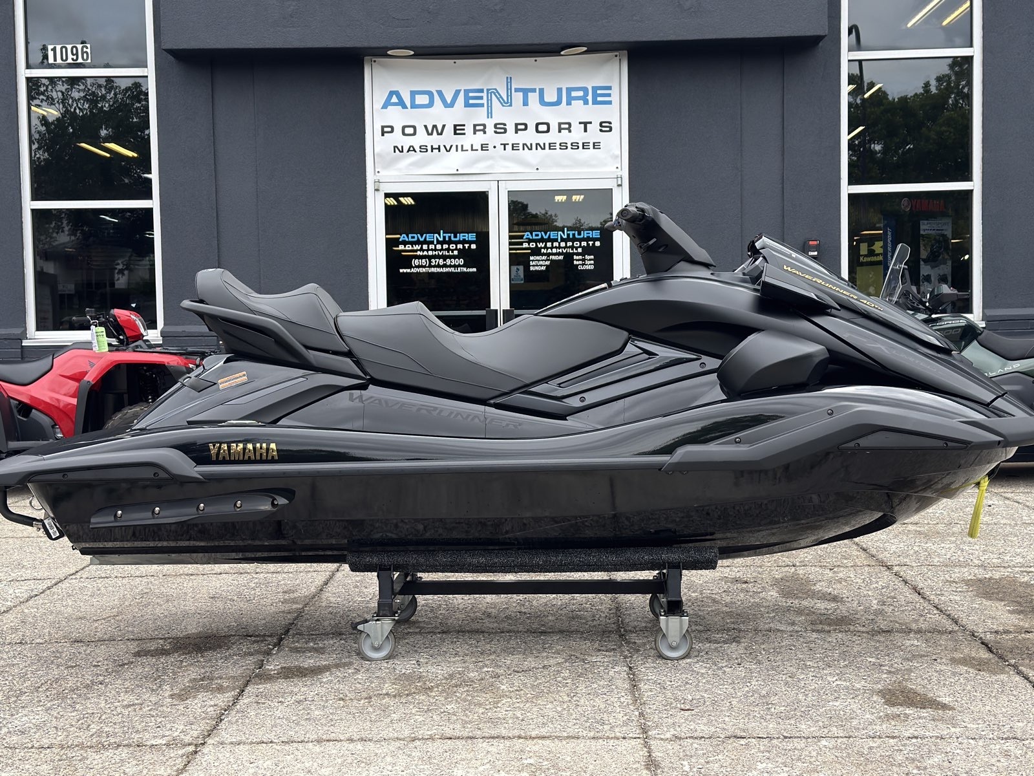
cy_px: 388
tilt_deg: -1.8
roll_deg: +0.2
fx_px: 1404
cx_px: 517
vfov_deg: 30.9
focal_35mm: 47
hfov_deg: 40.4
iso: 100
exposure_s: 1/988
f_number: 1.78
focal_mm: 6.76
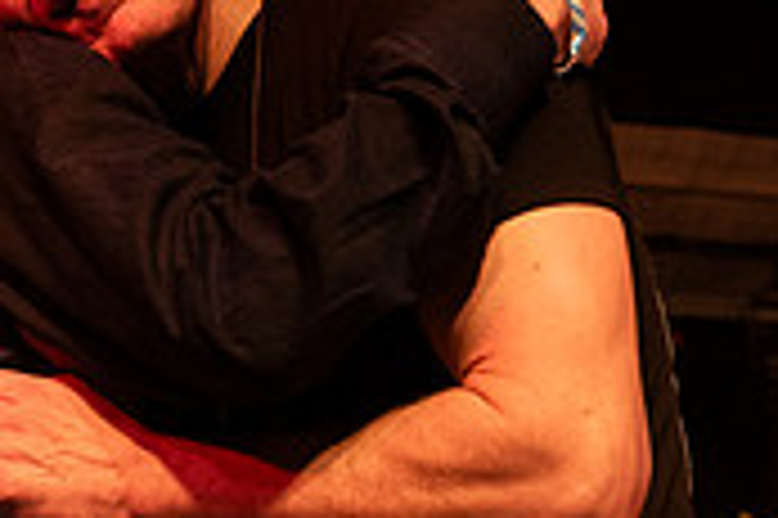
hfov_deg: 17.4
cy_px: 252
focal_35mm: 117
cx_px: 153
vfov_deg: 11.7
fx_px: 2526
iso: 2000
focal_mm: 32
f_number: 3.2
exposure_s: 1/200
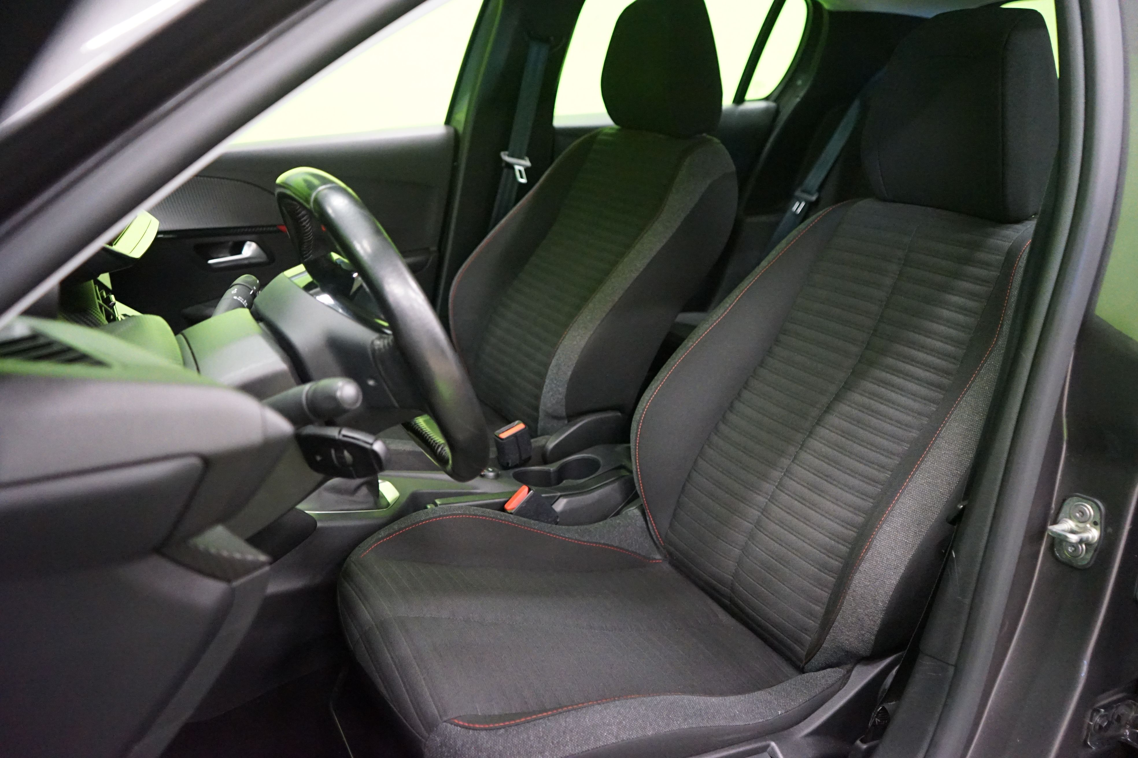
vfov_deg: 46.4
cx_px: 569
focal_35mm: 28
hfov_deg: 65.5
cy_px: 379
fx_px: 885
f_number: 3.5
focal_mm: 28
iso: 6400
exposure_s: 1/20
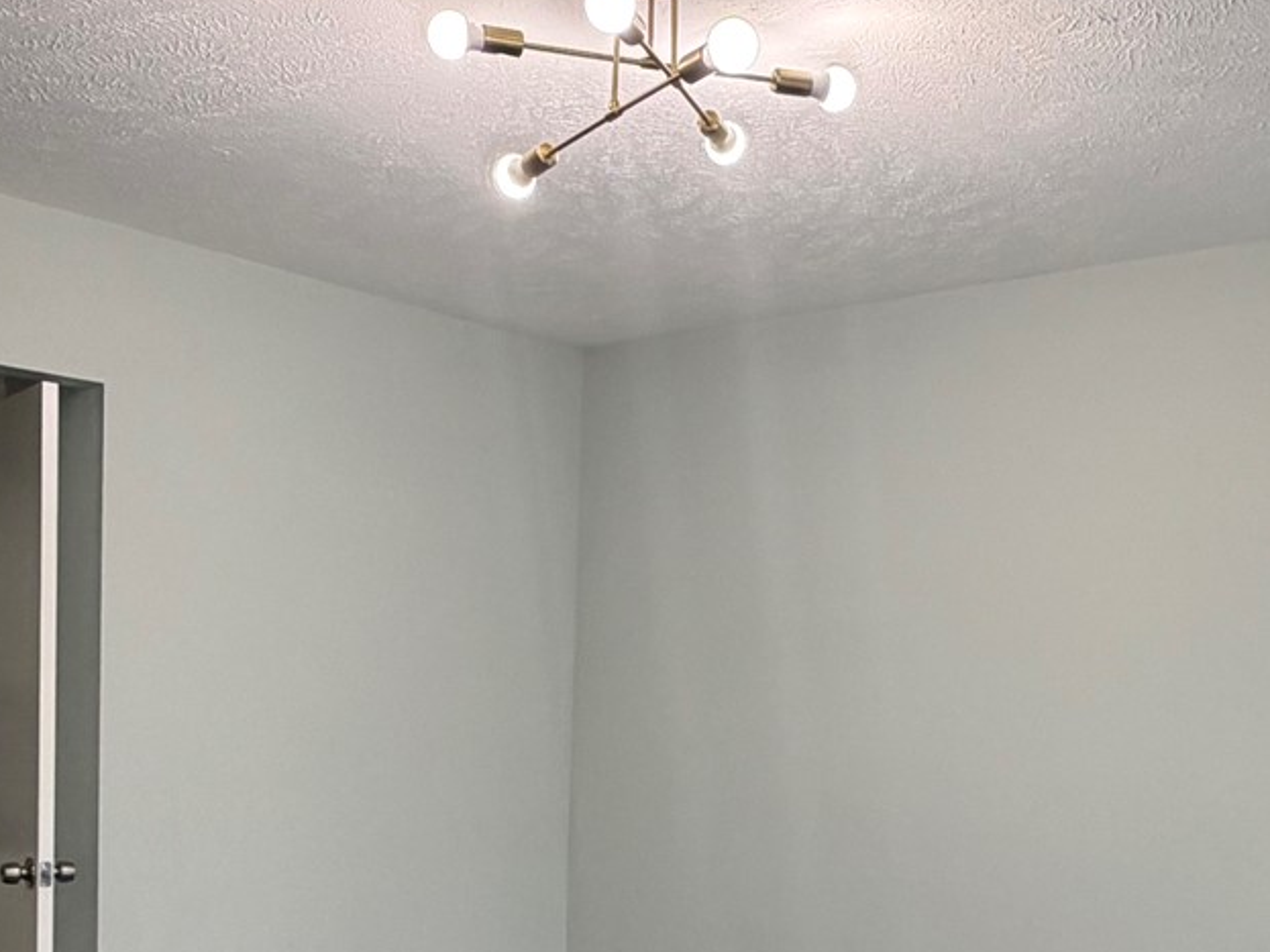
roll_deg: -1.7
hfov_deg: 41.2
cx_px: 703
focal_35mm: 46
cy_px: 819
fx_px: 1687
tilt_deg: -4.2
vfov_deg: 30.4
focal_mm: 2.22
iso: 160
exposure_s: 1/120
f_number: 2.2
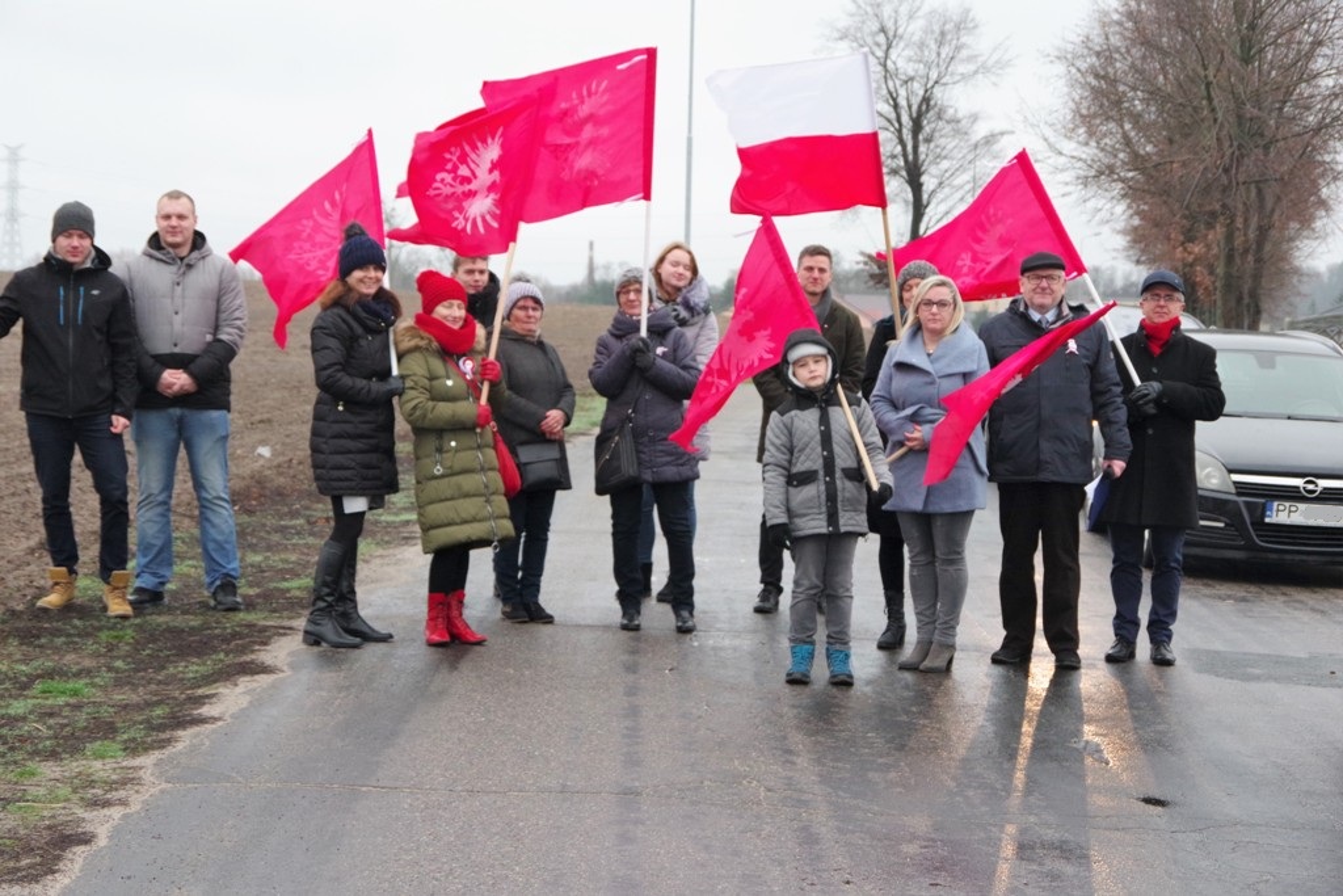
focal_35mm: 72
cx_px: 672
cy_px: 448
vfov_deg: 18.9
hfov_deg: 28.1
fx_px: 2686
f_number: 7.1
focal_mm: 48
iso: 1600
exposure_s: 1/200
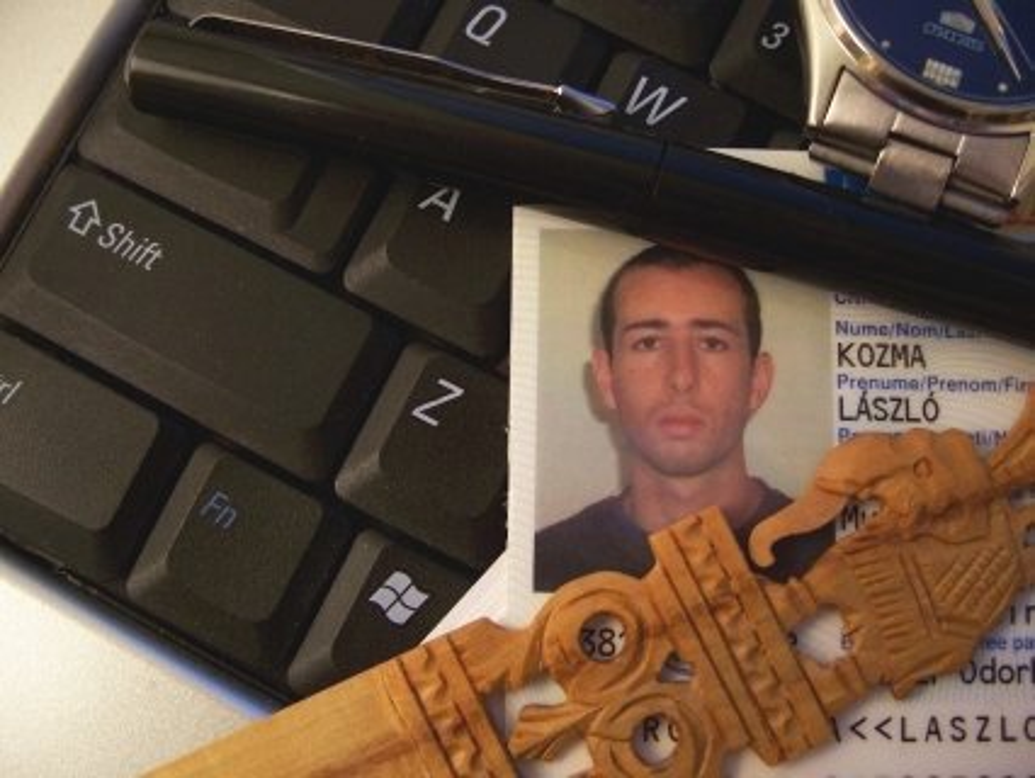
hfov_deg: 50.1
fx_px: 1107
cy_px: 389
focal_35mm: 37
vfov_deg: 38.7
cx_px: 518
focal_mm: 7.8
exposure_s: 1/13
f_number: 2.8
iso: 200
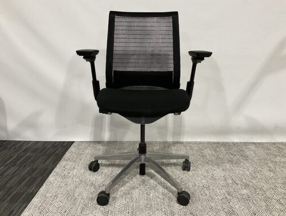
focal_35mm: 29
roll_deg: -0.6
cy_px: 108
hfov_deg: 61.6
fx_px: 240
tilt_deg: -15.5
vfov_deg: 48.4
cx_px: 143
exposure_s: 1/50
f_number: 1.8
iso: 100
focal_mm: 3
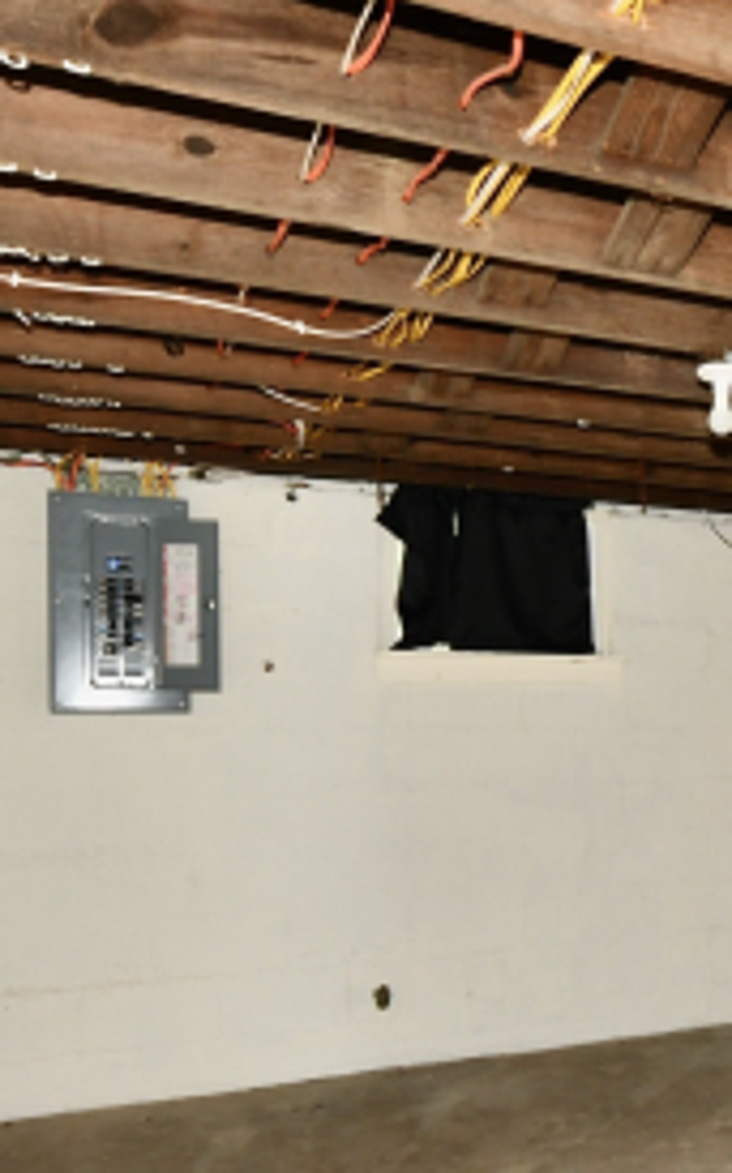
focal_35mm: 39
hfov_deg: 29.0
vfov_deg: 49.6
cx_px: 843
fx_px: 1246
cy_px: 775
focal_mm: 14
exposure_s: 1/60
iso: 640
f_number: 6.3
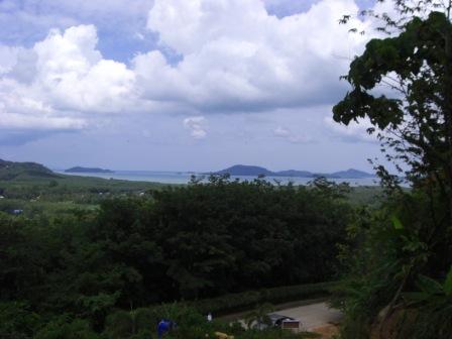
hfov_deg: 49.0
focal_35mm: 38
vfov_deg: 37.7
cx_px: 226
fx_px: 496
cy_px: 170
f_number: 8
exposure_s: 1/250
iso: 64
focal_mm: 6.2
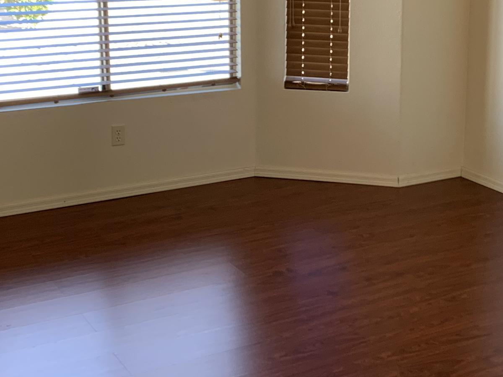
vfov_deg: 22.5
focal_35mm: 65
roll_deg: -0.4
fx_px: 945
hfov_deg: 29.7
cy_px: 114
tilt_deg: -10.1
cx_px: 314
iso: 100
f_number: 1.8
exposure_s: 1/107
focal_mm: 4.25
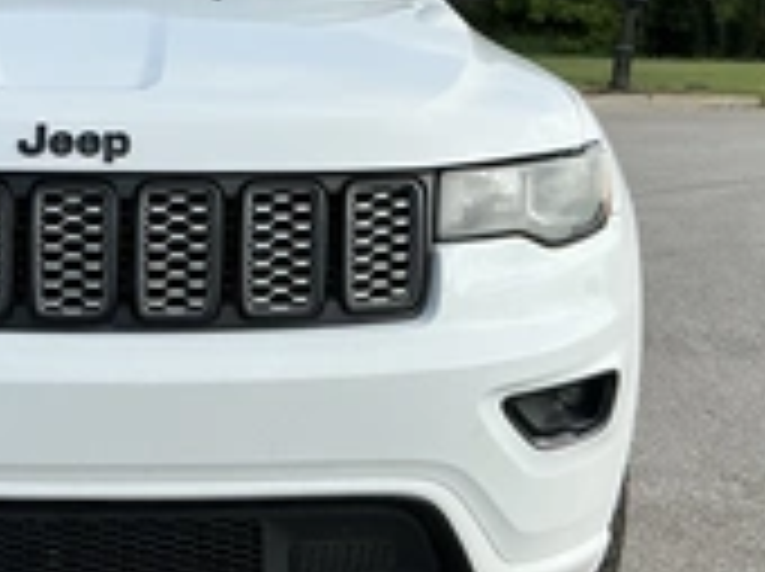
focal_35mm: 66
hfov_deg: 28.3
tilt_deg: -4.6
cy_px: 216
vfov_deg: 22.2
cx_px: 72
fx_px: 1457
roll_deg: -1.6
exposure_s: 1/1786
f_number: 1.8
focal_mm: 3
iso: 25
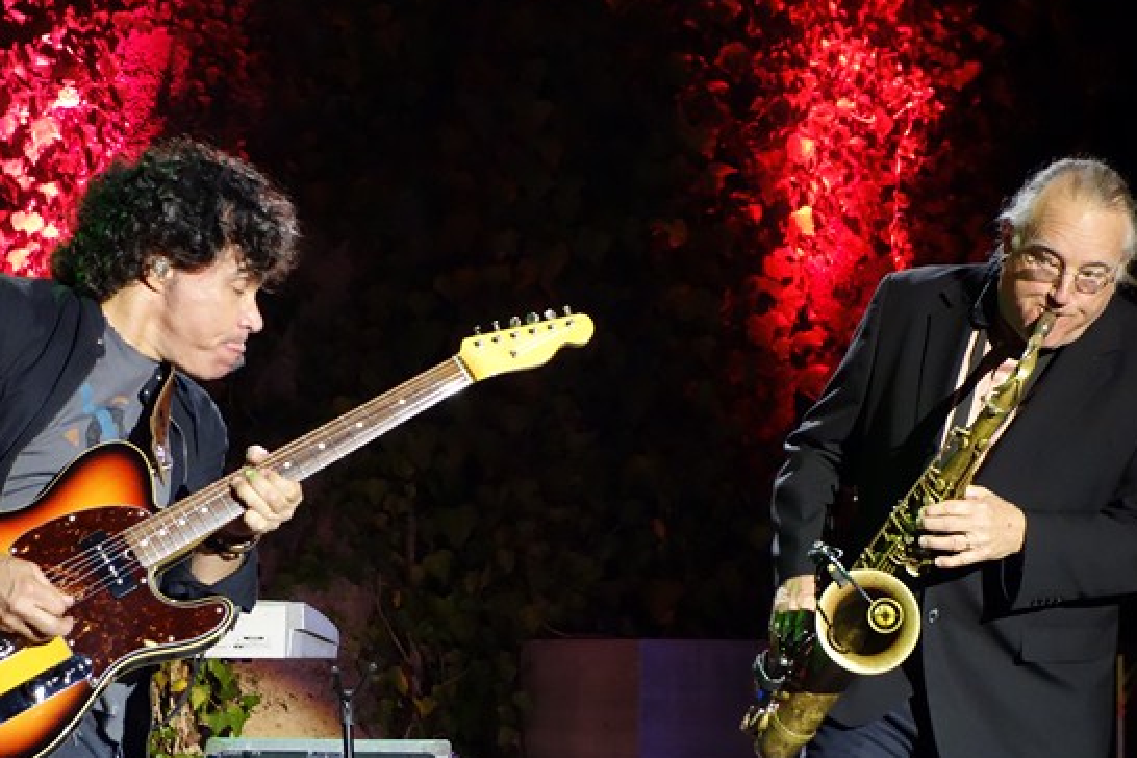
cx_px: 531
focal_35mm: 108
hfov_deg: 18.9
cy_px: 395
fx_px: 3411
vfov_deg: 12.7
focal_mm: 37.1
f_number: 4.9
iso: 3200
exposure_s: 1/60
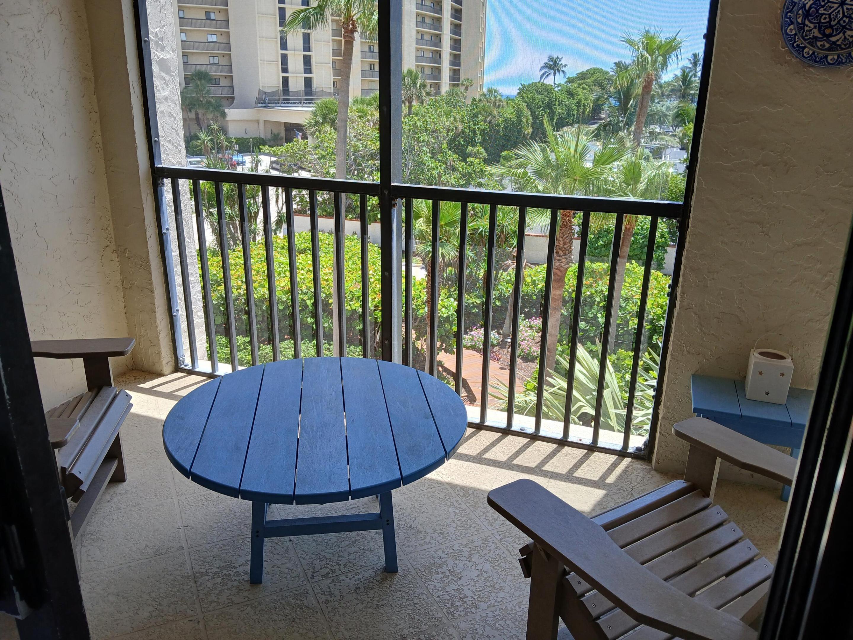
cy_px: 320
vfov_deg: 53.1
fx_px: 641
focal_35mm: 26
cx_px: 426
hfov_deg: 67.3
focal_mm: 3.98
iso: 20
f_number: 1.8
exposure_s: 1/137
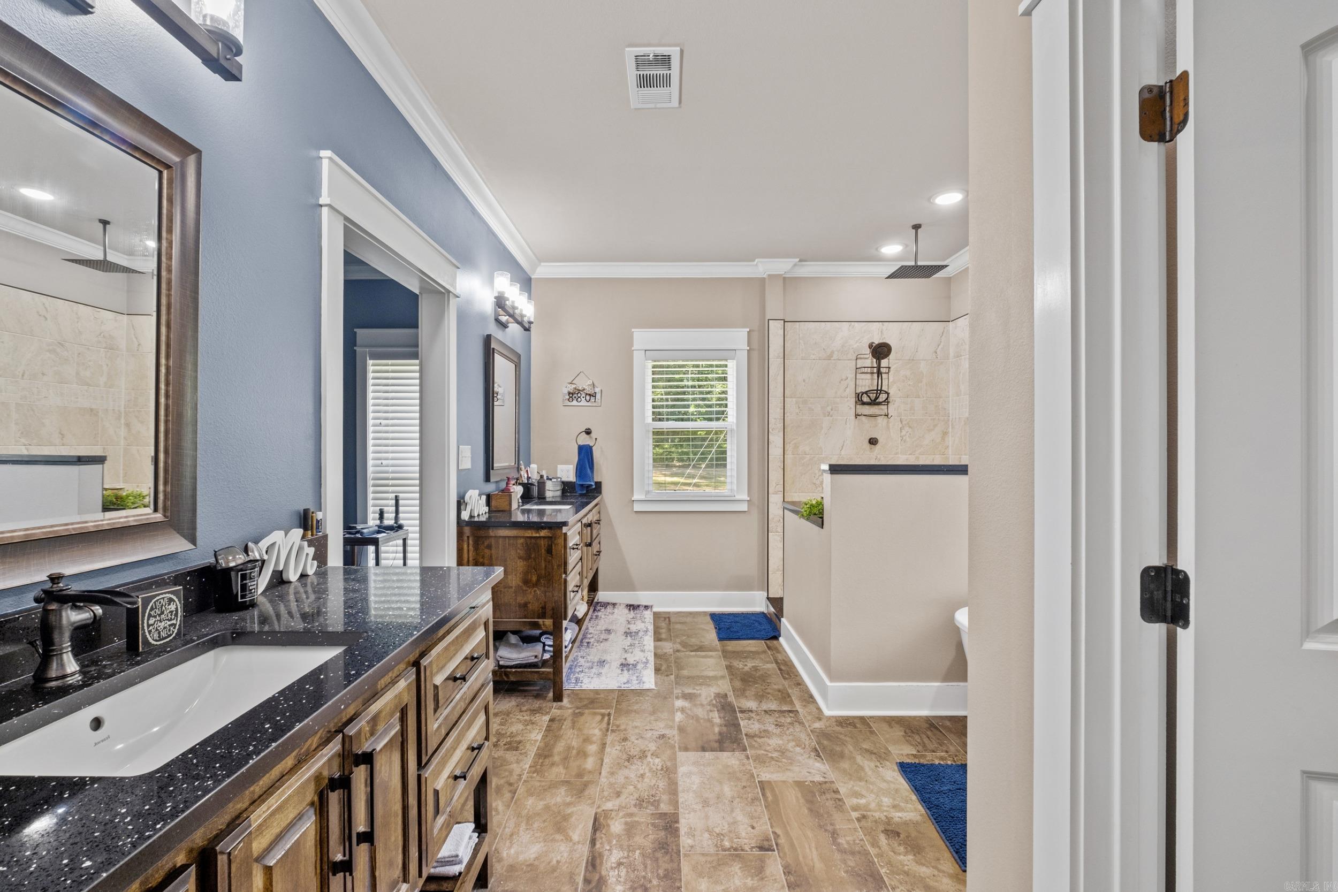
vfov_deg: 77.3
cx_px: 669
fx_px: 557
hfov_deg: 100.4
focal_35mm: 15
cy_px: 446
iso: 400
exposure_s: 1/1.67
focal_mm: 10
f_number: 8
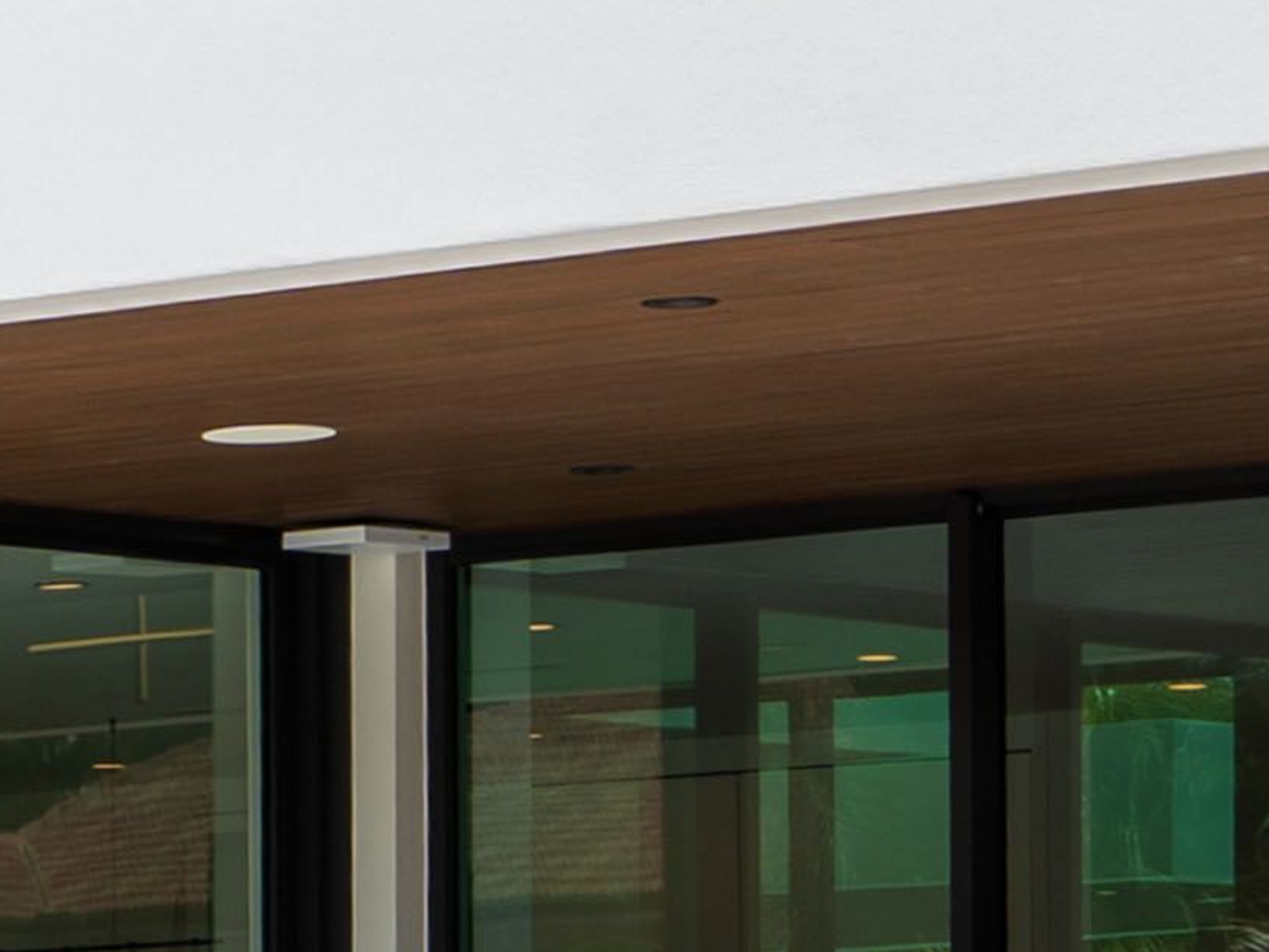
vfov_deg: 6.2
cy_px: 53
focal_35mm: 240
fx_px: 8786
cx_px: -1616
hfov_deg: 7.8
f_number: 11
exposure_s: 1/125
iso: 64
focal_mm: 29.2
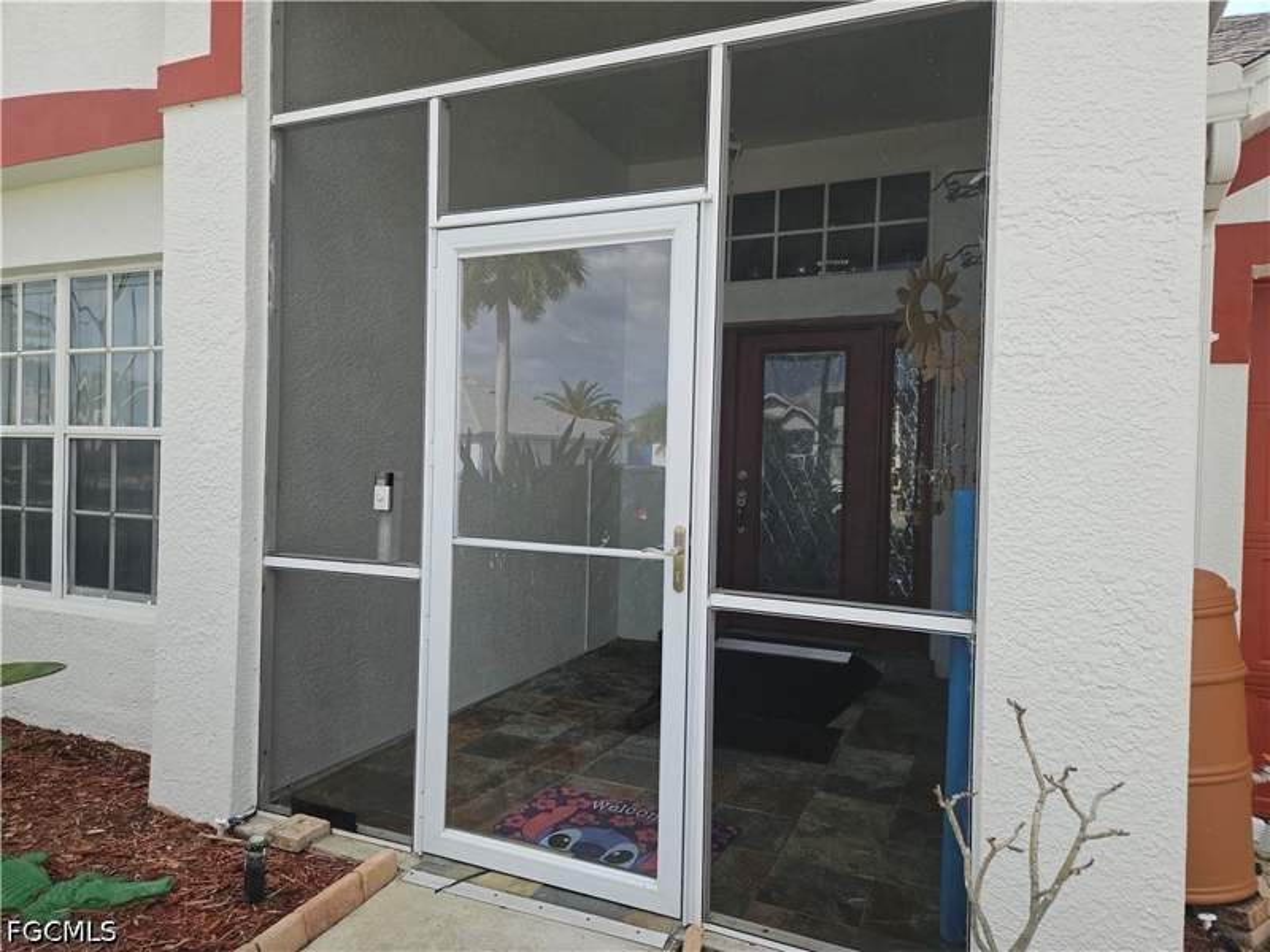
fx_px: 844
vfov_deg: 58.9
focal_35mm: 23
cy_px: 476
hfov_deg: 73.9
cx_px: 635
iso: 25
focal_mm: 5.4
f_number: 1.8
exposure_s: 1/752
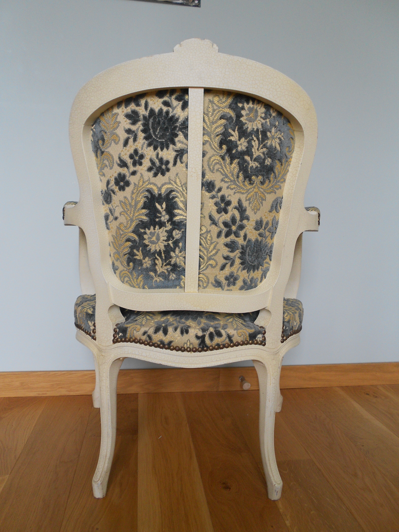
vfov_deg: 67.3
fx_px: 400
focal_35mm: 26
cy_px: 266
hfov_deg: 53.1
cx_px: 200
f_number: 3.2
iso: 125
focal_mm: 4.6
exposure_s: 1/30
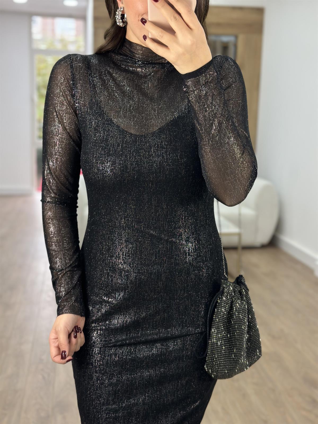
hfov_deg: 30.3
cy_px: 212
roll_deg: -1.1
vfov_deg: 39.7
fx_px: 588
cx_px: 159
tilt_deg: -32.5
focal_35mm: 48
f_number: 1.78
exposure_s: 1/100
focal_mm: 6.86
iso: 64
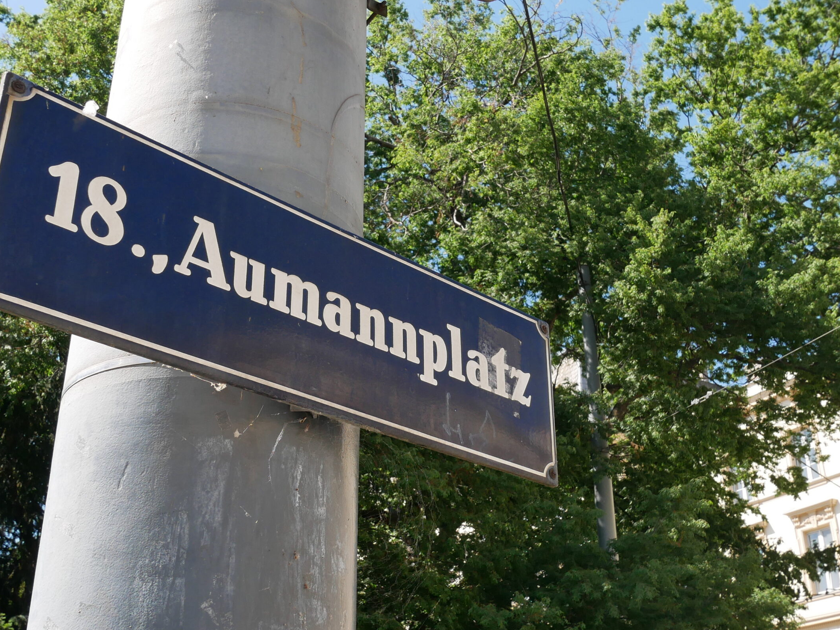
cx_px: 422
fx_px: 995
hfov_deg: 45.8
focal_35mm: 41
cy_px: 320
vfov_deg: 35.1
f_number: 5.6
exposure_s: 1/320
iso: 200
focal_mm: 12
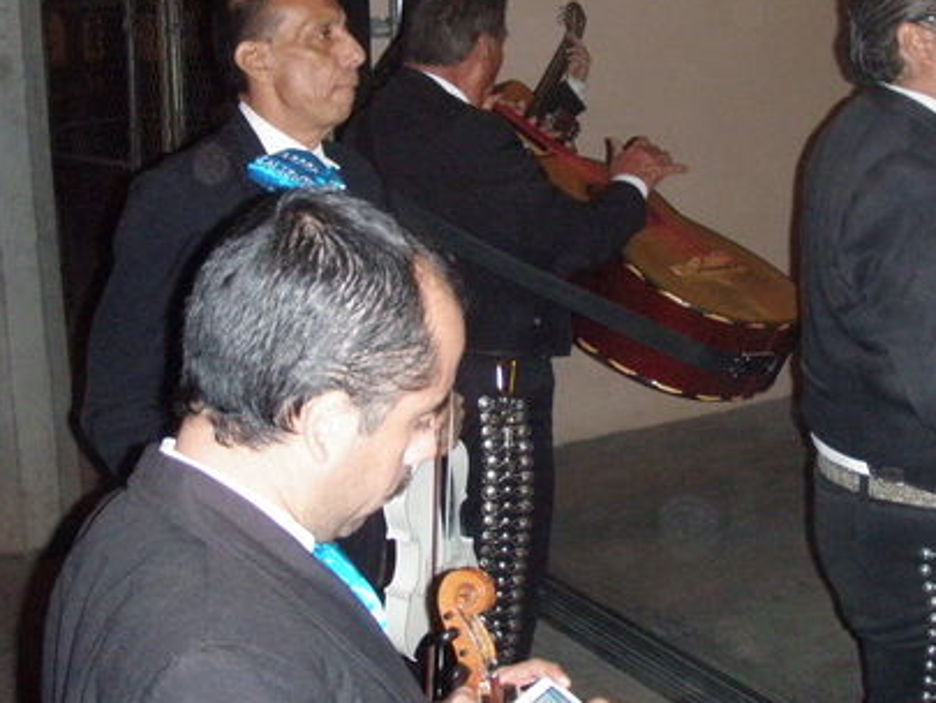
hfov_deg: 32.1
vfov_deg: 24.4
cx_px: 571
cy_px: 264
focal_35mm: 60
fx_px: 1623
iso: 500
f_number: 3.5
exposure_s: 1/30
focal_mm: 6.7
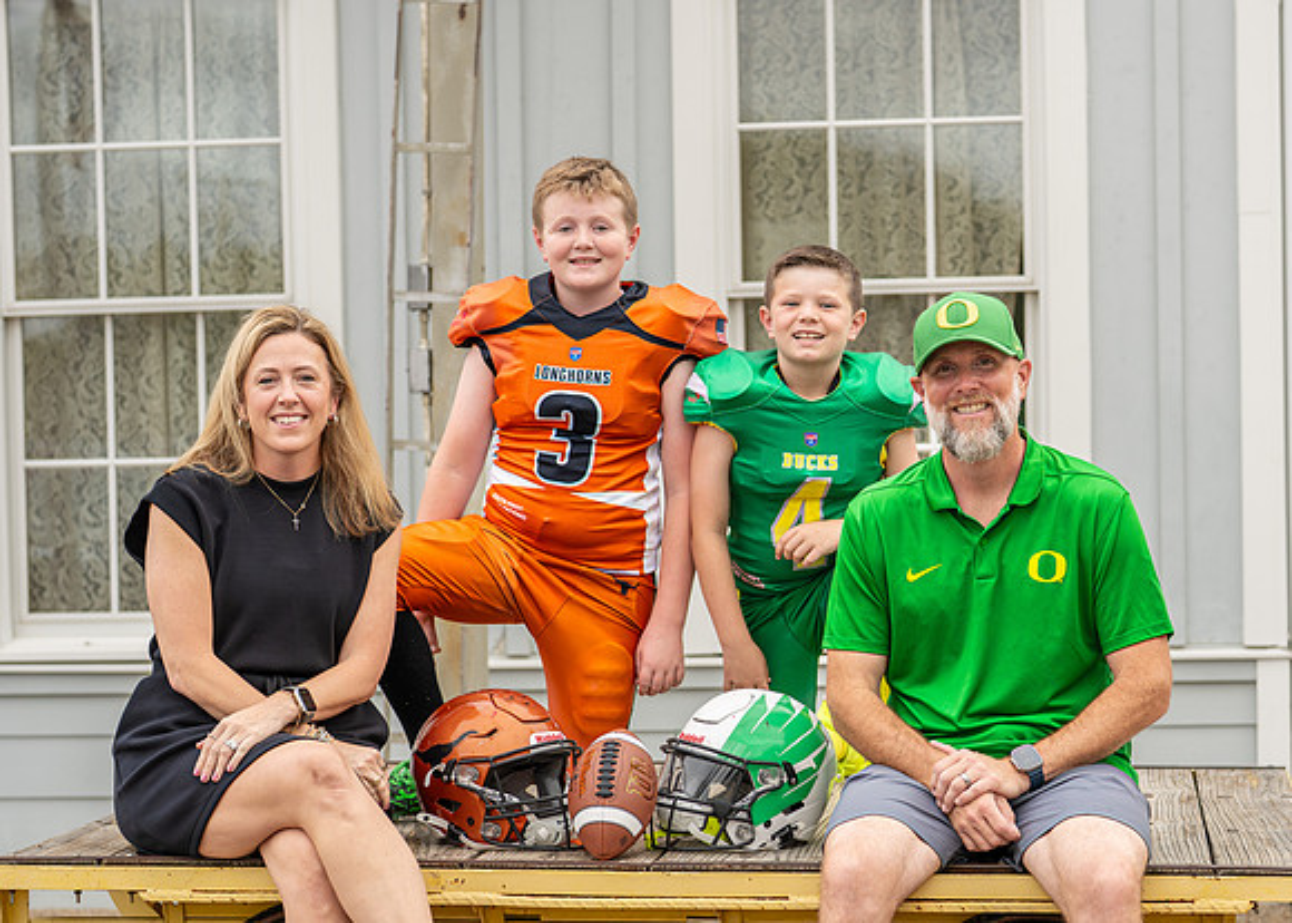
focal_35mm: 88
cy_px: 575
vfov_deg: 16.2
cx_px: 786
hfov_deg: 22.5
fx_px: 3243
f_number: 2.5
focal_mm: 50
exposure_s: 1/500
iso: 160
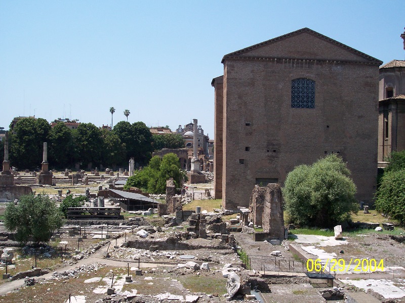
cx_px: 202
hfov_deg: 49.0
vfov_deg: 37.7
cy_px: 152
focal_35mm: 38
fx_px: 445
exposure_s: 1/700
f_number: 4.8
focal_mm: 8
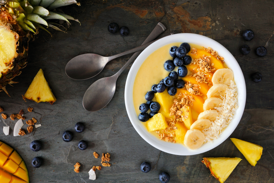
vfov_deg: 31.9
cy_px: 92
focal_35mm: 42
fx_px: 320
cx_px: 137
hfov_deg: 46.4
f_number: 14
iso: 100
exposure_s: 1.6
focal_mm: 28
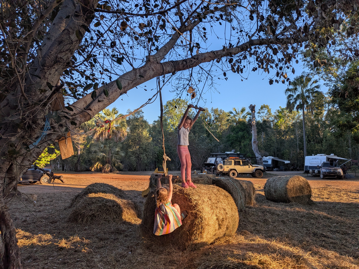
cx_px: 180
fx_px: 249
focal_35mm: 24
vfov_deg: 56.8
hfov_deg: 71.6
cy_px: 134
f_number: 1.7
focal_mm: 4.53
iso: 26
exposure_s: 1/580
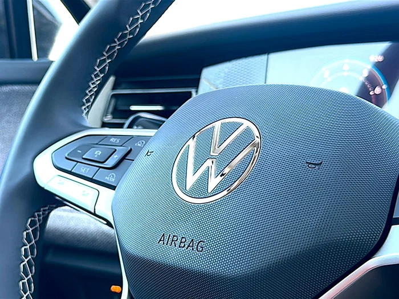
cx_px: 200
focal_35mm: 47
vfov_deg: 30.9
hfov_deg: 40.4
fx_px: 542
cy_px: 150
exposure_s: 1/106
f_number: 1.78
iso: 50
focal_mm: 6.86
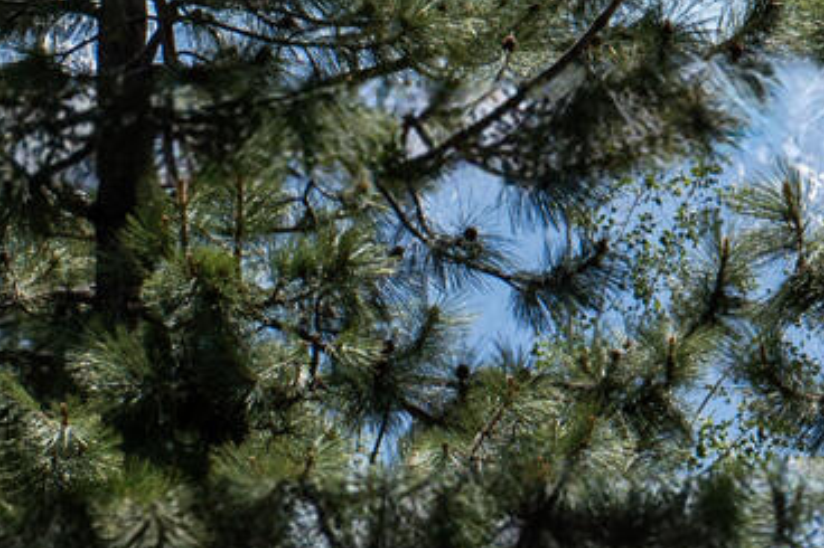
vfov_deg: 2.9
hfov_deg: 4.3
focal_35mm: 476
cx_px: -981
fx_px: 10890
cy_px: 692
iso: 200
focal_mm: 70
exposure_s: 1/640
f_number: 9
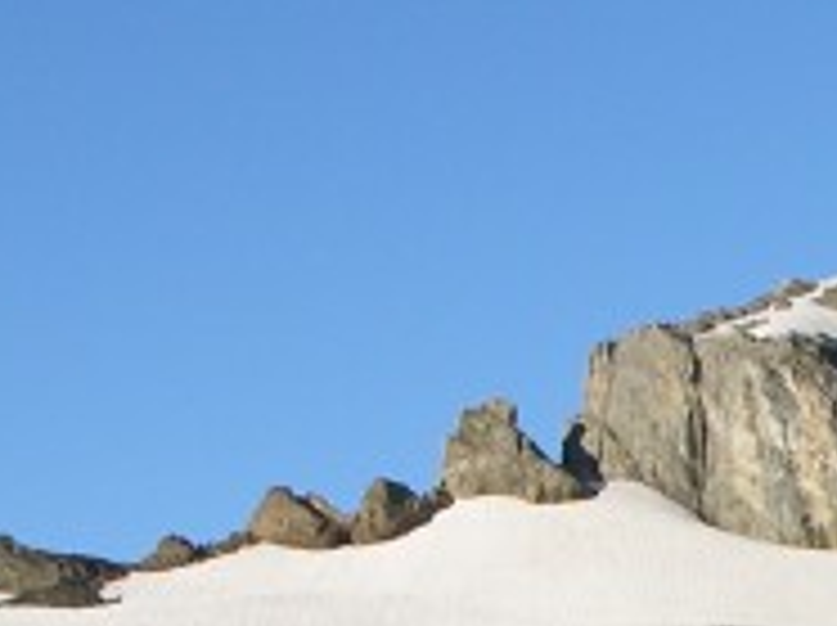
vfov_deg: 7.2
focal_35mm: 204
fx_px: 4926
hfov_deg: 9.6
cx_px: 1022
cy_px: 739
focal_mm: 9.5
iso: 50
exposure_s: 1/198
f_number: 5.7
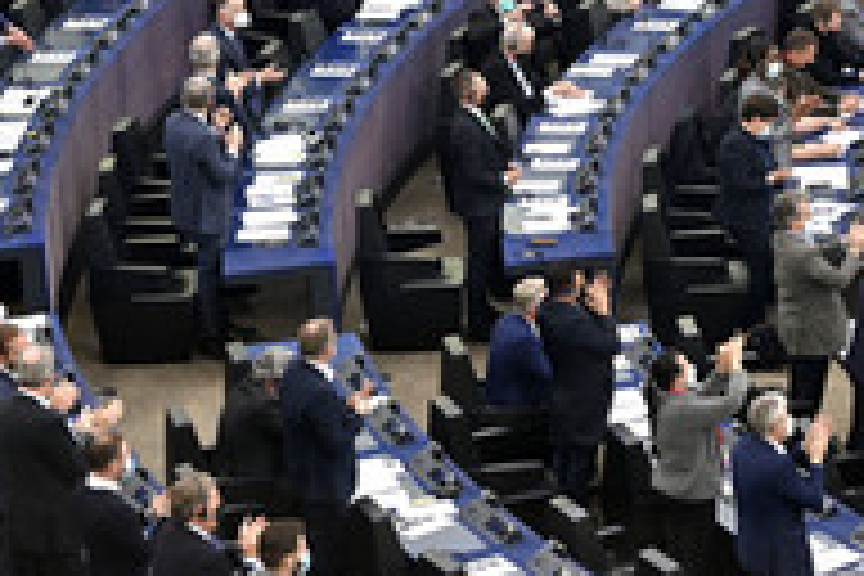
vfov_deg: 7.3
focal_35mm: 188
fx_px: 4512
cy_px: 166
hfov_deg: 10.9
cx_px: 497
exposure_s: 1/500
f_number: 2.8
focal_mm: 80
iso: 1250
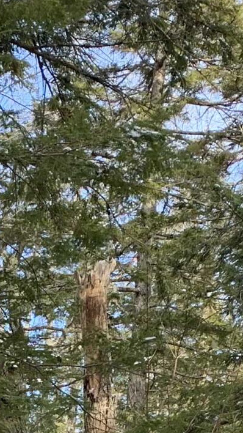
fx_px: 1375
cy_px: 654
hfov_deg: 10.0
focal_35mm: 120
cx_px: 12
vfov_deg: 16.3
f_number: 1.8
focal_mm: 4.25
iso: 25
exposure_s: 1/135
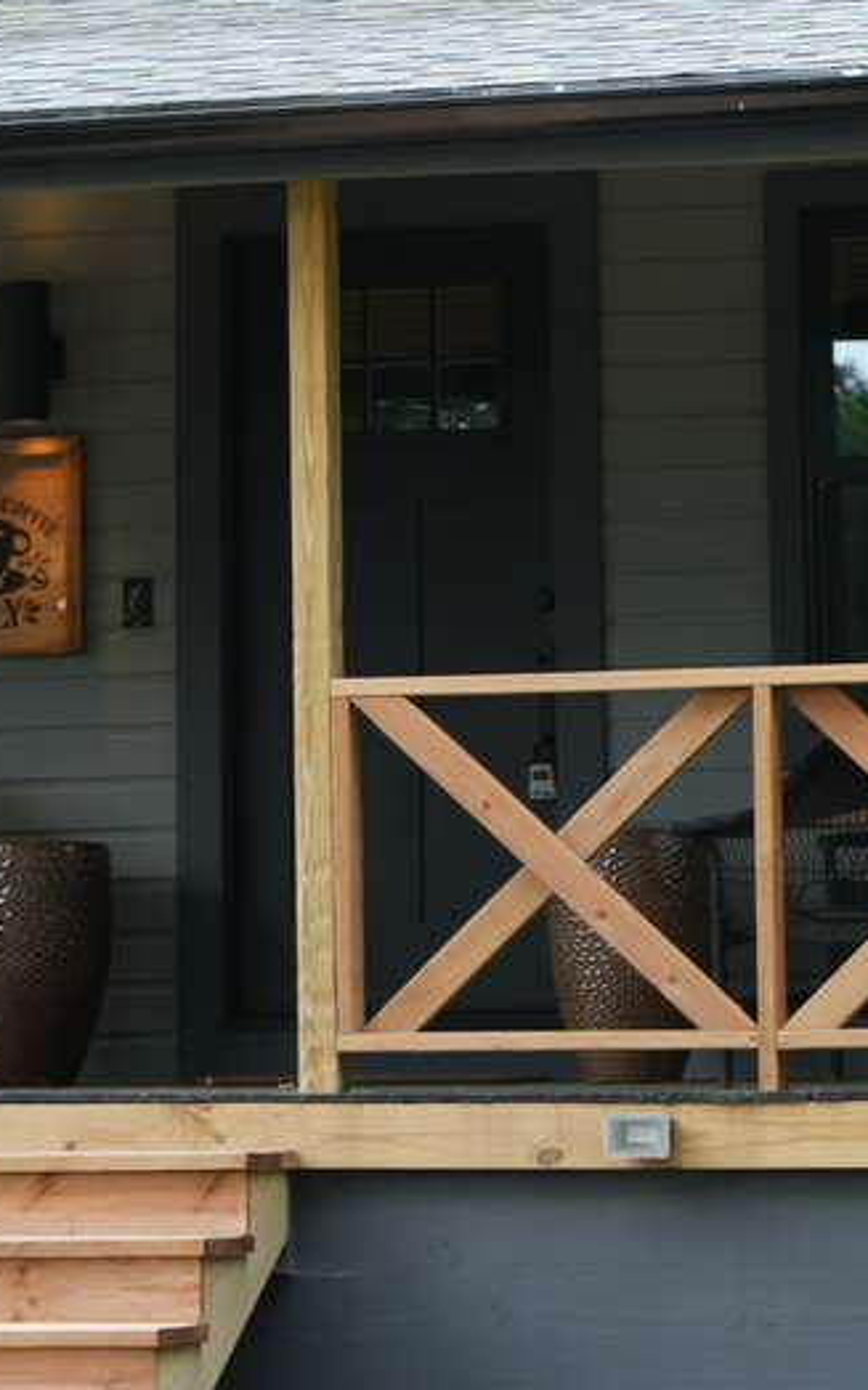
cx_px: 751
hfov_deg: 7.8
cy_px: 382
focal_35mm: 167
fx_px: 6328
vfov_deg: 12.5
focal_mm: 53
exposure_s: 1/60
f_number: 5
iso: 125
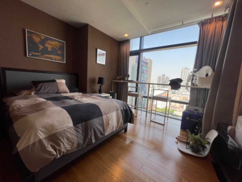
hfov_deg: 106.2
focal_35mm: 13
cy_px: 91
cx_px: 121
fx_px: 91
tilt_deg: -5.4
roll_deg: -3.4
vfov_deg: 89.9
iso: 32
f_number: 1.8
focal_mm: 1.57
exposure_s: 1/100
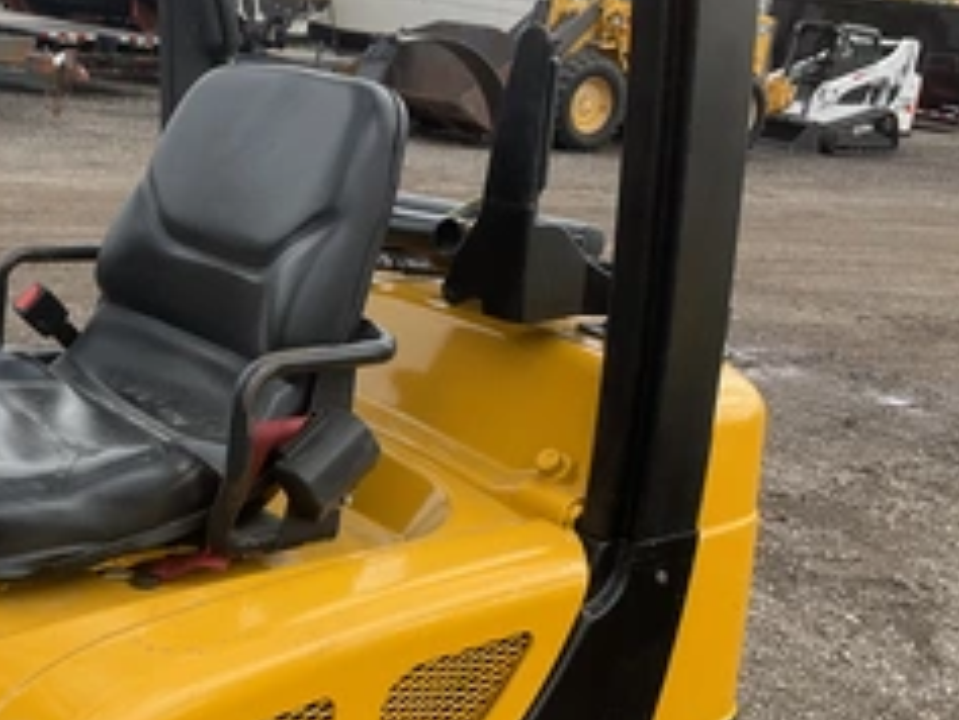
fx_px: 1358
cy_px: 372
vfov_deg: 29.7
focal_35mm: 49
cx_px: 235
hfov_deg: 37.9
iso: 25
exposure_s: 1/491
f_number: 1.8
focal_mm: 3
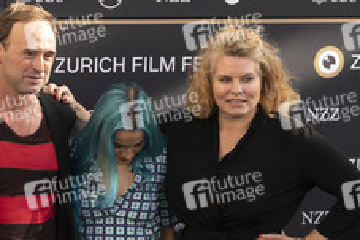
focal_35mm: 154
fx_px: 1539
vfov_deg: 8.9
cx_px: -14
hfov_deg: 13.1
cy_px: 128
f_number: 6.3
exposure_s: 1/640
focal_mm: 70
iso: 800
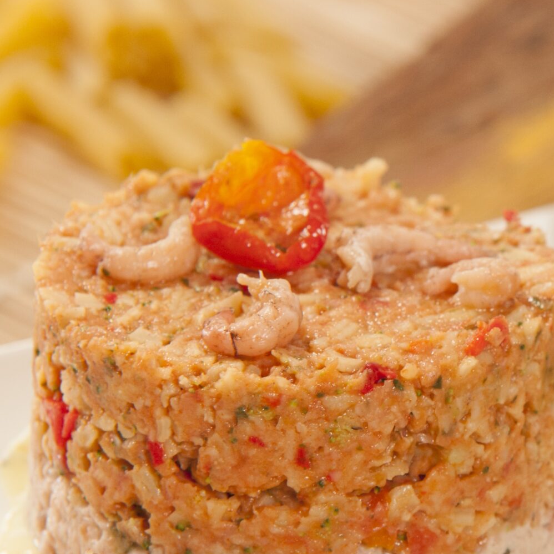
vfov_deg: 4.0
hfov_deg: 4.0
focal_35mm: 441
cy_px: 281
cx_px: 613
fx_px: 7987
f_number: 7.1
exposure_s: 1/25
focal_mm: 135
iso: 400
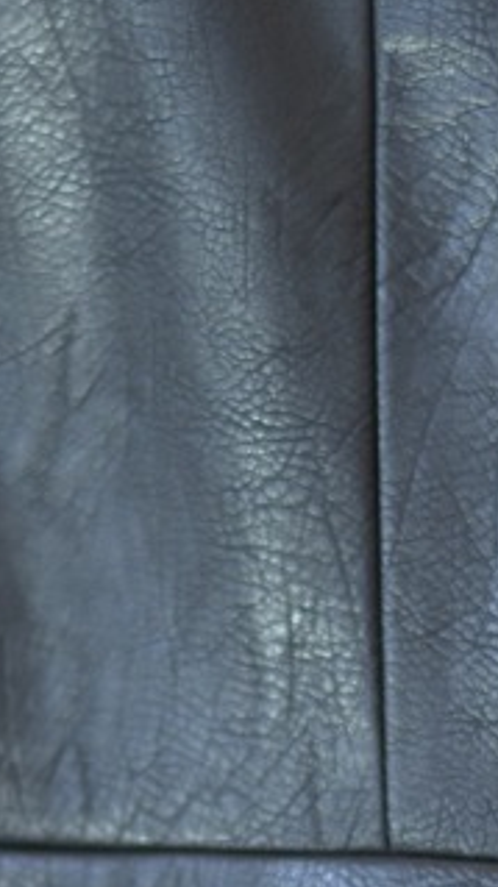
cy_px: 784
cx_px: 415
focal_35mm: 263
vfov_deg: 8.2
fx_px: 6186
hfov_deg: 4.6
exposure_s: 1/125
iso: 100
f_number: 1.4
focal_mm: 50
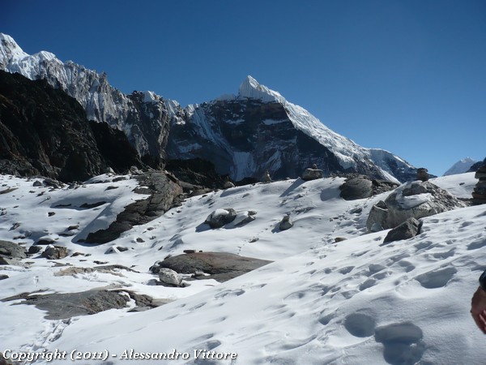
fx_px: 491
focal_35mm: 35
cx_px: 243
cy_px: 182
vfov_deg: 40.7
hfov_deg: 52.6
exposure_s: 1/640
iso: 100
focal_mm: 5.8
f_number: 8
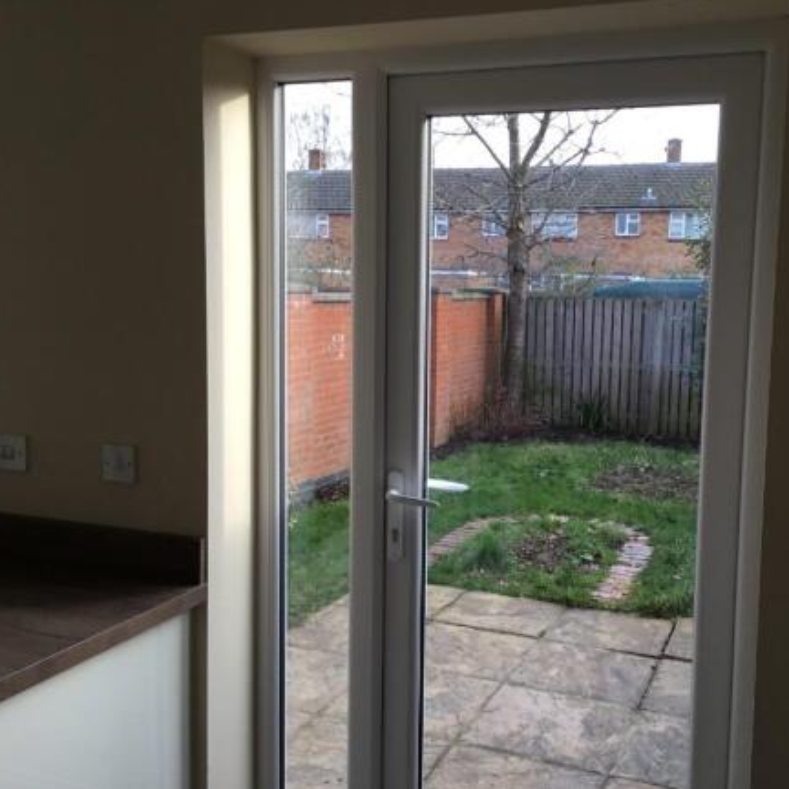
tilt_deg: -7.4
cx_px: 456
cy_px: 394
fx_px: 954
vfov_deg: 44.9
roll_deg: -1.2
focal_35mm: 37
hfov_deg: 44.8
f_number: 2.4
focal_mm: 3.3
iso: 32
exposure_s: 1/100
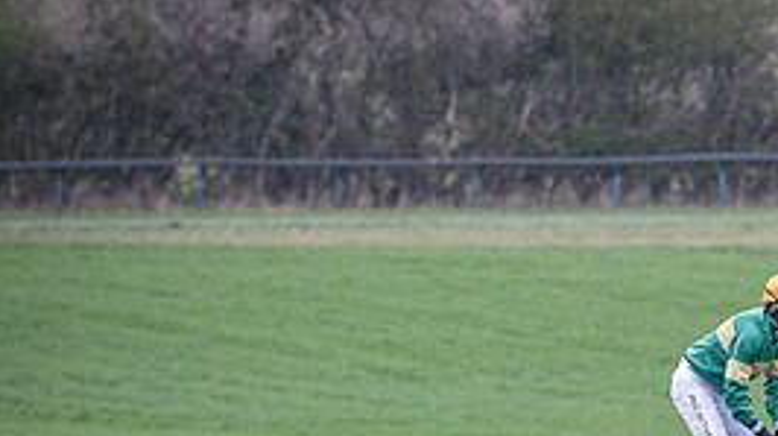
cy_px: 445
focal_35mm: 1262
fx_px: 26008
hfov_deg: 1.7
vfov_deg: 1.0
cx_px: 858
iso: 1600
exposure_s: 1/1000
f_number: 4
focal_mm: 200
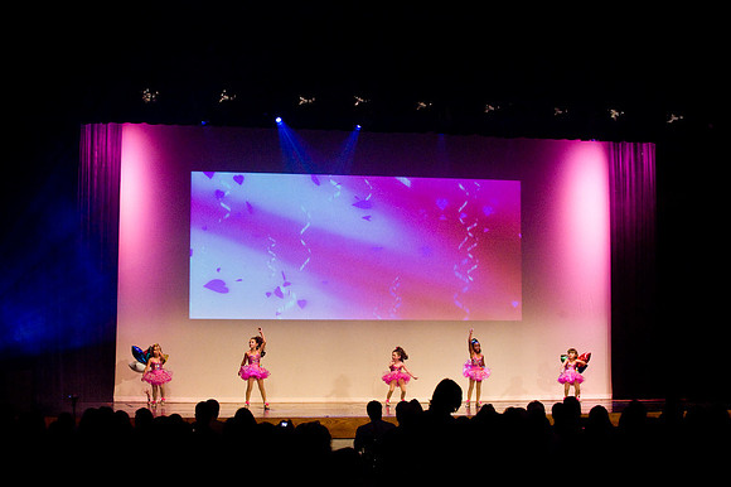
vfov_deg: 19.4
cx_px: 366
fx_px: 1421
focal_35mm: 70
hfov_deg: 28.9
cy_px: 244
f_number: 4
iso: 3200
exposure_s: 1/200
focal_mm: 70
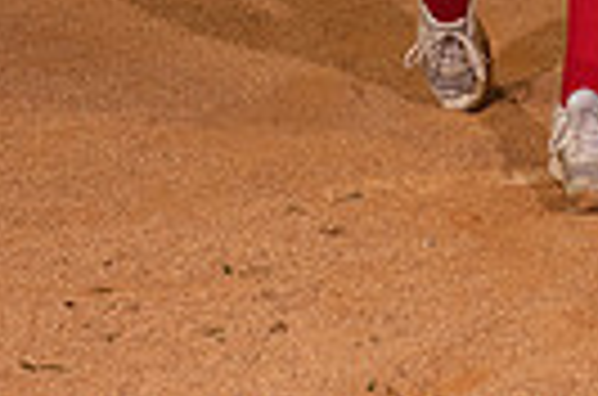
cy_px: -612
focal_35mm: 163
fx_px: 2701
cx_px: 553
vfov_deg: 7.7
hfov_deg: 12.5
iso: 1000
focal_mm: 48
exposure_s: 1/500
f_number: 6.3
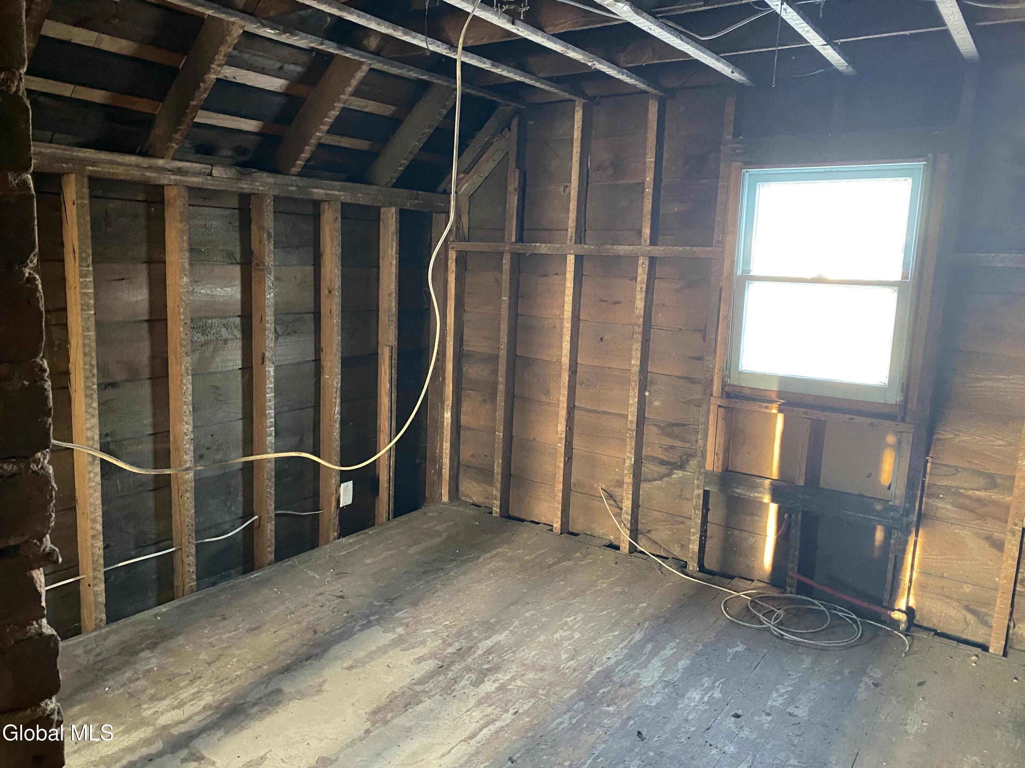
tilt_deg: -9.9
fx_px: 770
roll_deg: -2.3
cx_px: 512
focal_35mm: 26
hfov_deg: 67.3
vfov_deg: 53.1
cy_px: 384
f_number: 1.8
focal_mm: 4.25
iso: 640
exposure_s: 1/31
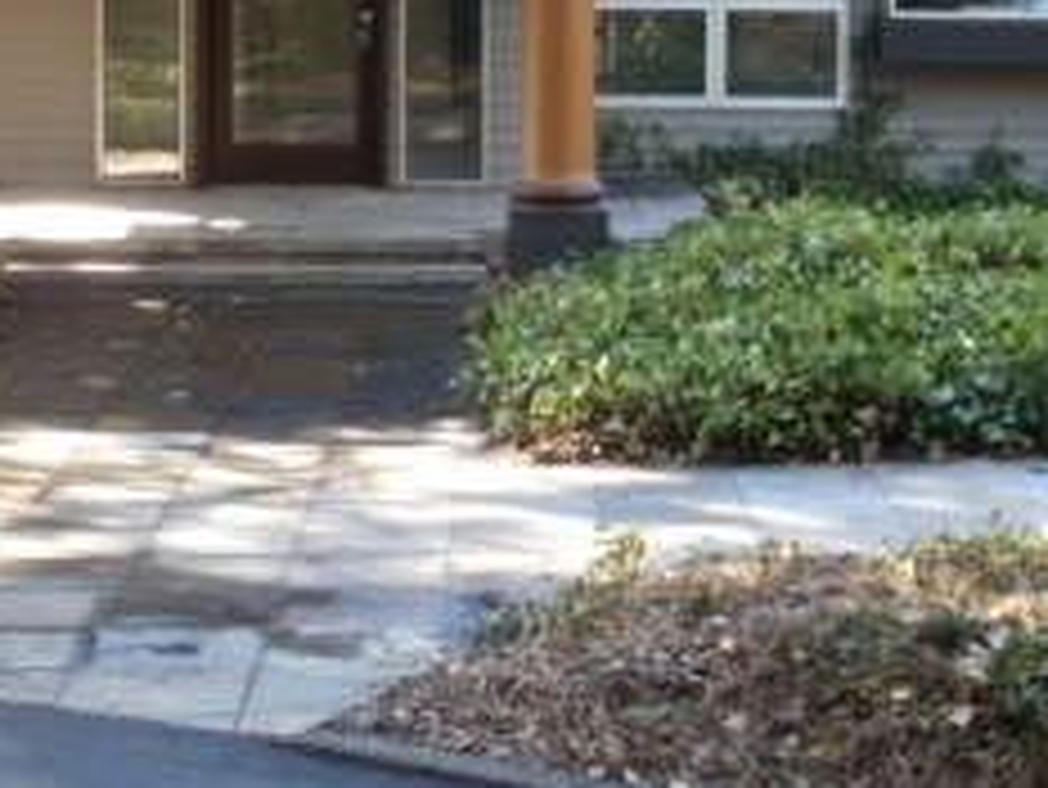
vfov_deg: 14.7
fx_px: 2999
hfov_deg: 19.5
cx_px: 126
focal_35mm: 99
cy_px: 36
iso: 125
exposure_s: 1/30
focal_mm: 6.3
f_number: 3.5
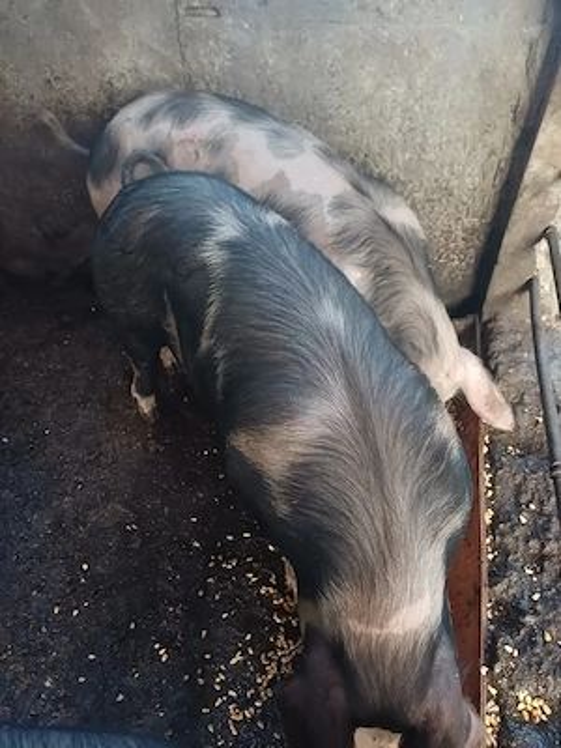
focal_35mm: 25
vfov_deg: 69.4
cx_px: 280
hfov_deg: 54.9
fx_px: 540
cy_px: 374
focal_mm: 4.65
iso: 1250
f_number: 1.8
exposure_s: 1/20
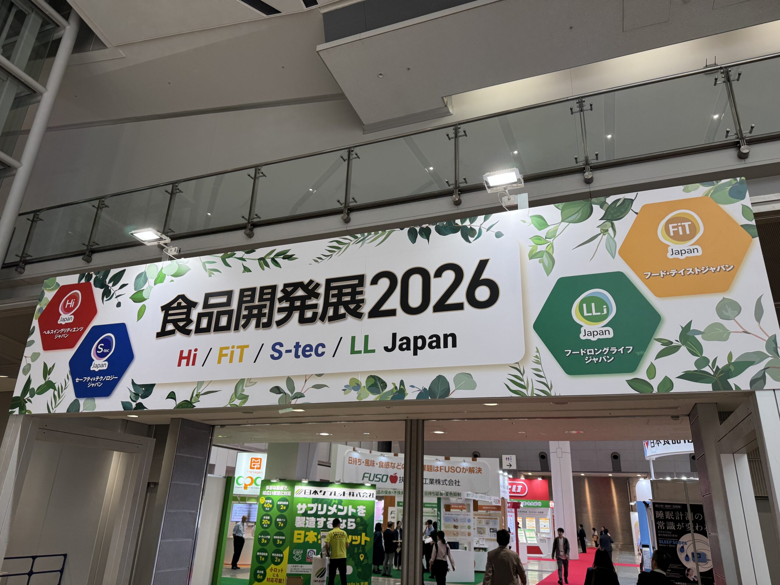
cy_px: 292
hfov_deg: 71.6
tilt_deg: +22.6
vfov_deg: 56.8
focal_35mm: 24
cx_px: 390
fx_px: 541
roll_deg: -2.4
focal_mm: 6.76
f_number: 1.78
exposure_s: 1/100
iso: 64
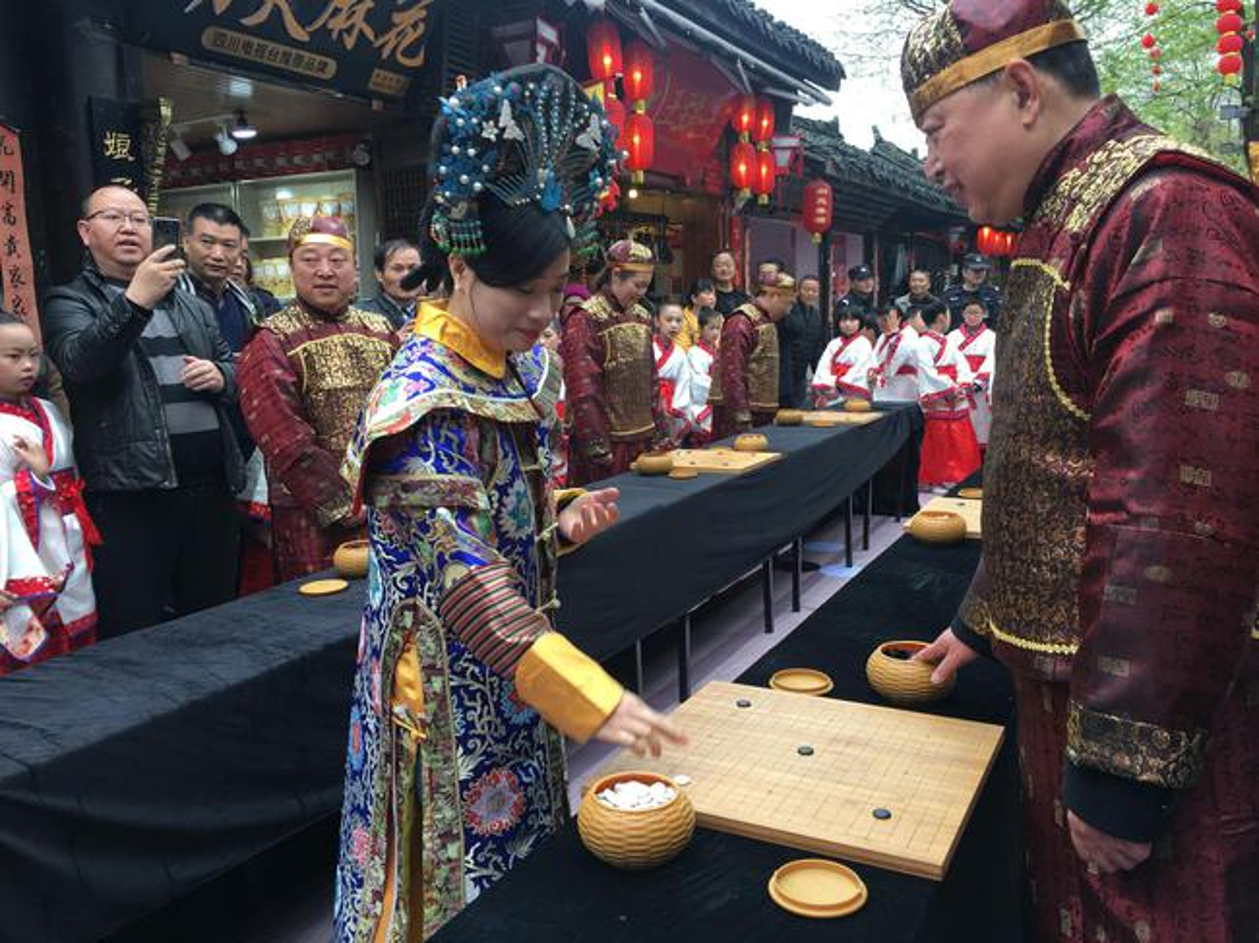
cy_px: 472
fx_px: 1054
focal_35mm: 29
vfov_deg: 48.2
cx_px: 630
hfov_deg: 61.7
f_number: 2.2
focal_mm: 4.15
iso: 32
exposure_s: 1/100
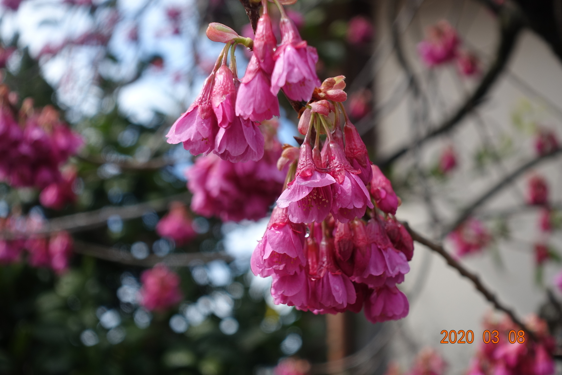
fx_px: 1093
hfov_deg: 28.8
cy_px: 188
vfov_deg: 19.5
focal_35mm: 70
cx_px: 281
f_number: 4
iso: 125
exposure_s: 1/500
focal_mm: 25.7
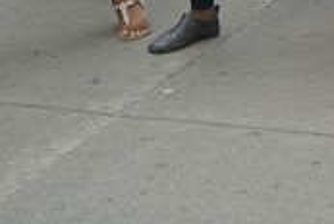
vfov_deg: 7.8
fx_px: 1543
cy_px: -264
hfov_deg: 12.0
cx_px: 448
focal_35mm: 166
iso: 400
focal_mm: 36
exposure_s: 1/800
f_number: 5.6
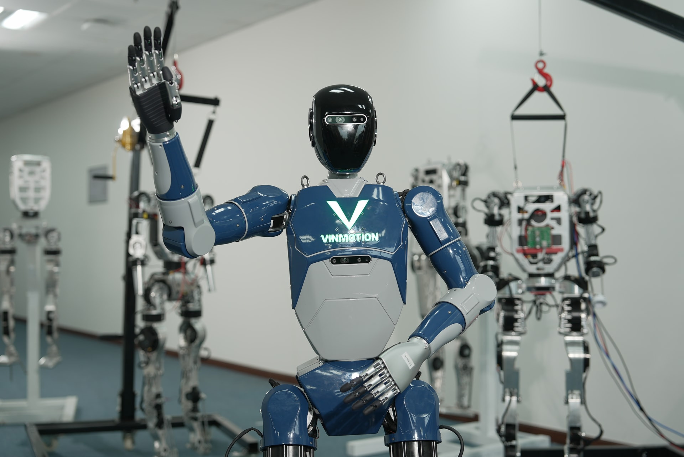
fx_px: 912
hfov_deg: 41.1
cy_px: 228
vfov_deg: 28.1
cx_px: 342
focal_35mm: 48
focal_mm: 48
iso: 125
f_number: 2.8
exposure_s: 1/100
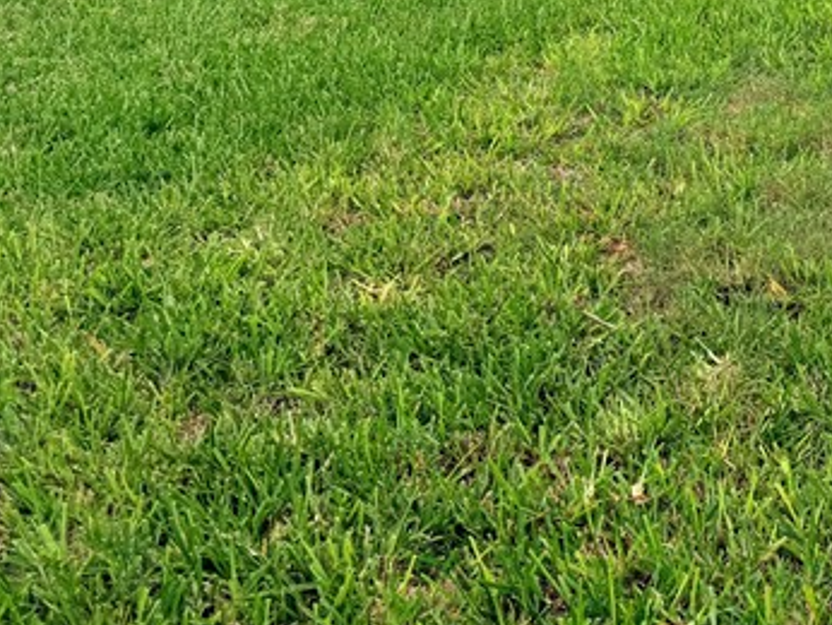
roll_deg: -1.5
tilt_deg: -3.9
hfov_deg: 25.9
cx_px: 844
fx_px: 1708
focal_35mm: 71
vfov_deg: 18.8
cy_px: -252
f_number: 1.78
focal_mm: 6.76
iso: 80
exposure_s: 1/2169
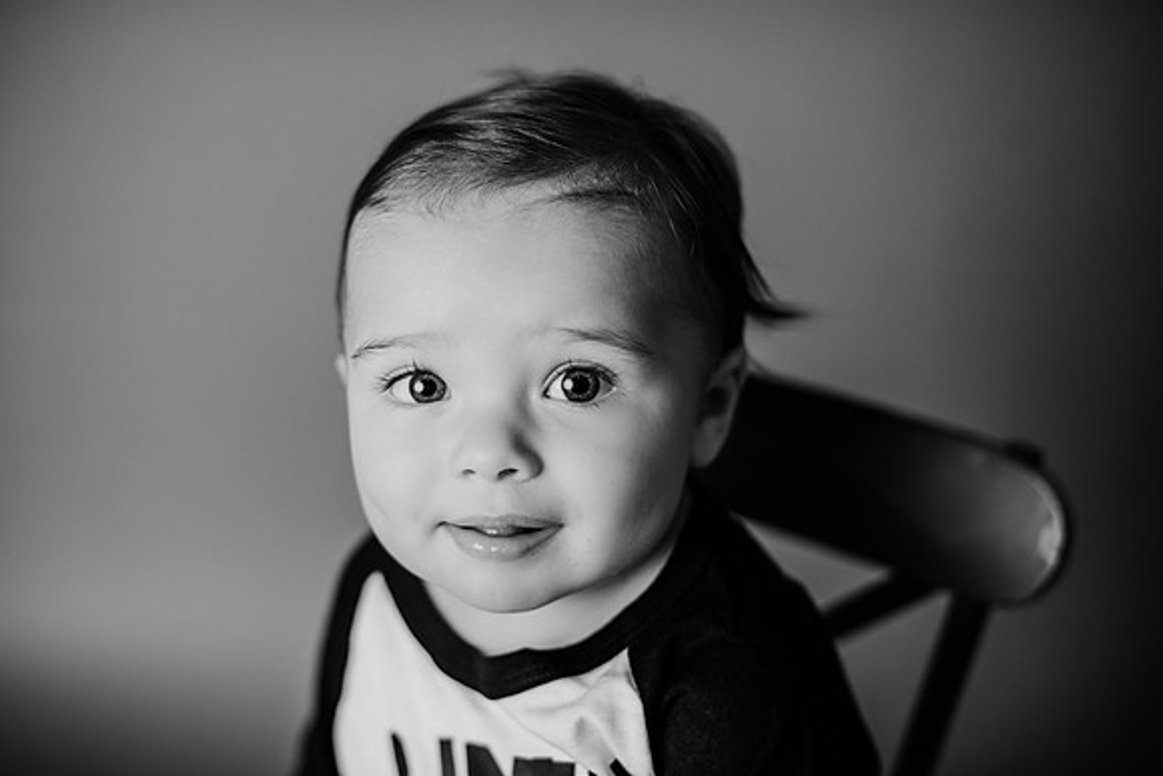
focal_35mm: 50
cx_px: 582
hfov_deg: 39.6
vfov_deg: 27.0
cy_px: 388
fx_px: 1616
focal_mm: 50
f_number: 2.2
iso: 100
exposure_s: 1/160
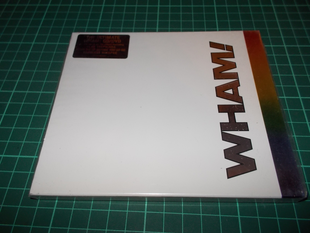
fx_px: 260
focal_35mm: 29
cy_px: 116
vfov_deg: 48.2
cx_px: 155
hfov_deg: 61.7
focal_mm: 4.1
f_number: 3.3
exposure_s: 1/30
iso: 200
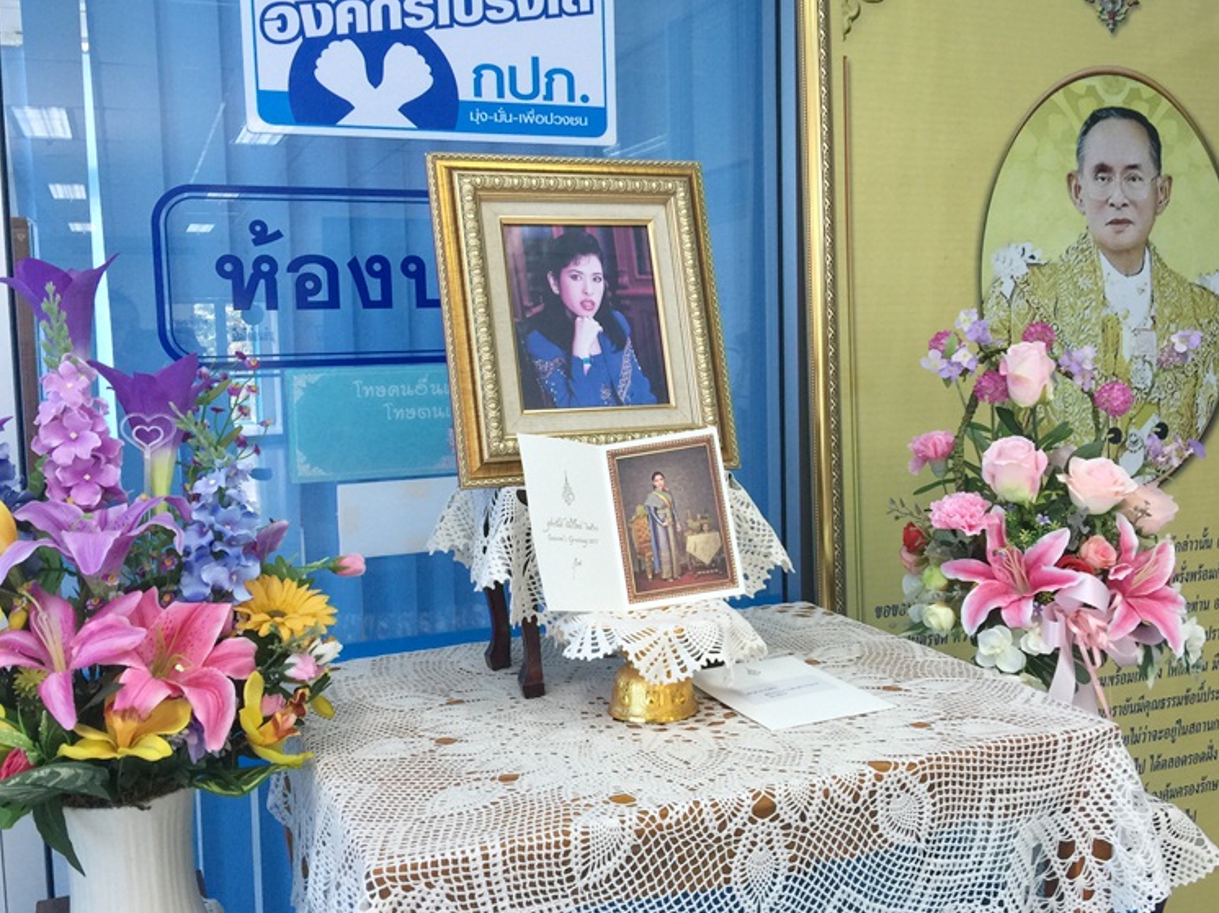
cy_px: 435
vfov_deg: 40.7
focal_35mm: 35
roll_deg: +0.6
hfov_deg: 52.6
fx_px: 1232
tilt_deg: -6.4
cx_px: 652
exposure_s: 1/33
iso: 40
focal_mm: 4.15
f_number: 2.2
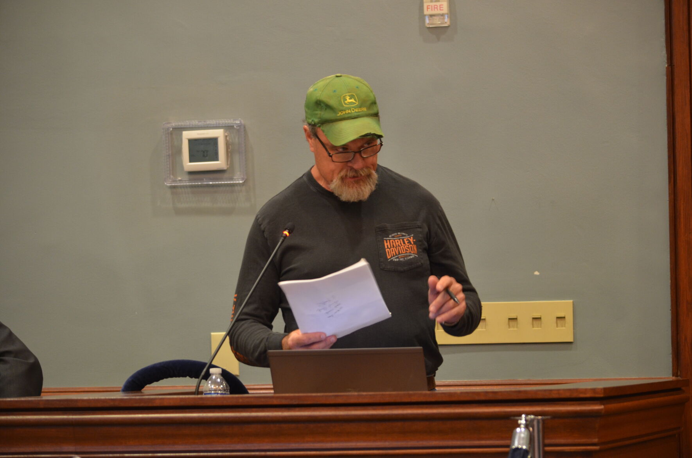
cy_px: 229
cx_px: 346
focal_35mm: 165
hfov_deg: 12.5
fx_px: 3165
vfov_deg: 8.3
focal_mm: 110
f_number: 4.8
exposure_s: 1/20
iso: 1000
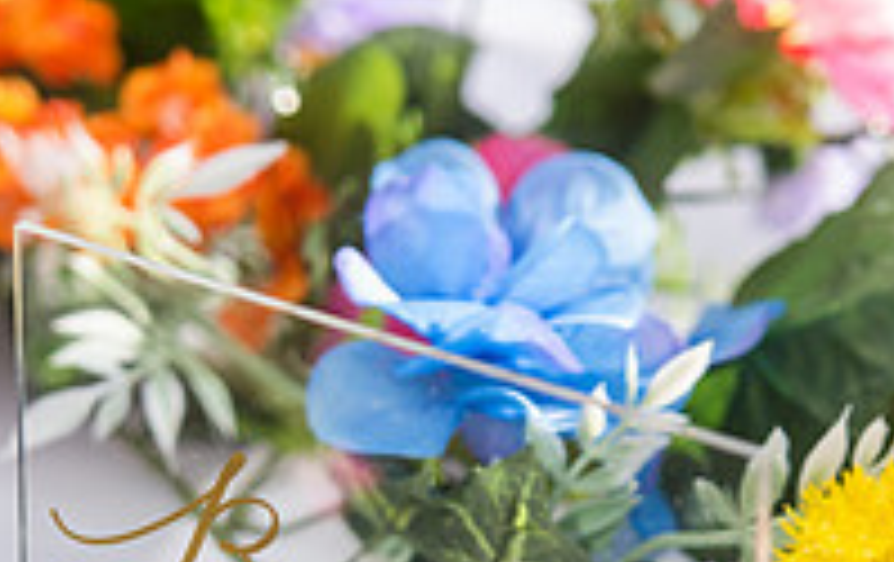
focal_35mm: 430
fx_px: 10492
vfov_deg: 3.1
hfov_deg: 4.9
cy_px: 722
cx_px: 418
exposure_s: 1/640
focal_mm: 145
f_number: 3.5
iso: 160
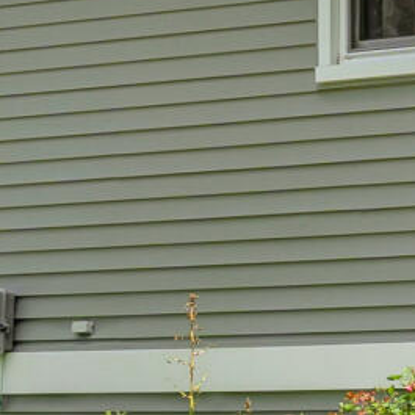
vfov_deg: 5.8
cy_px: 515
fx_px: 4042
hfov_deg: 5.7
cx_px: 844
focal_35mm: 298
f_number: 8
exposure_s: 1/100
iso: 100
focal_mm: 31
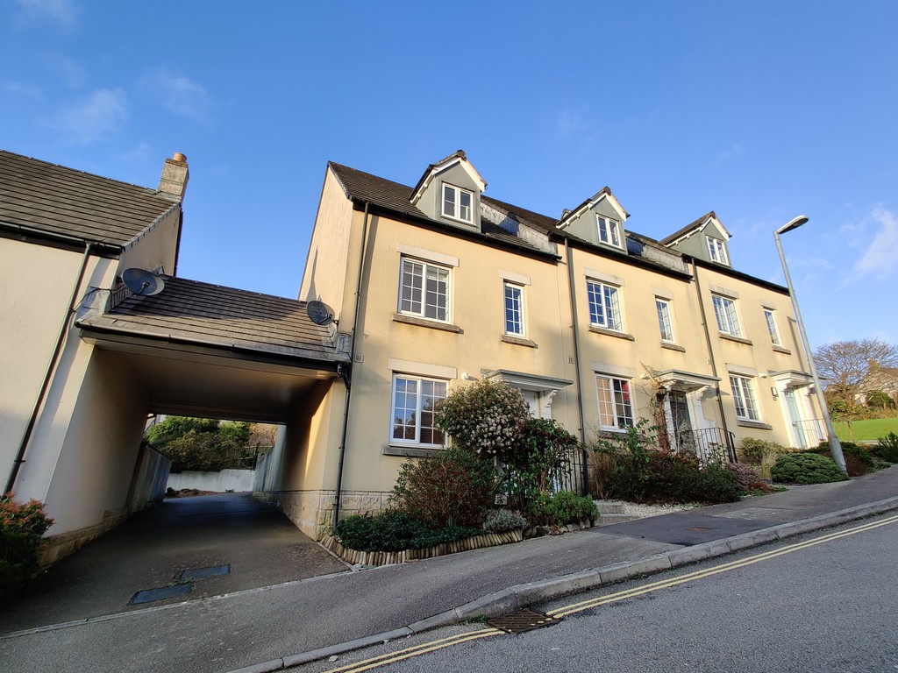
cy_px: 336
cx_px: 449
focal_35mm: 13
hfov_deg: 106.2
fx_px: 337
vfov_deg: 89.9
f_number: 2.2
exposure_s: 1/274
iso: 100
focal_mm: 2.25
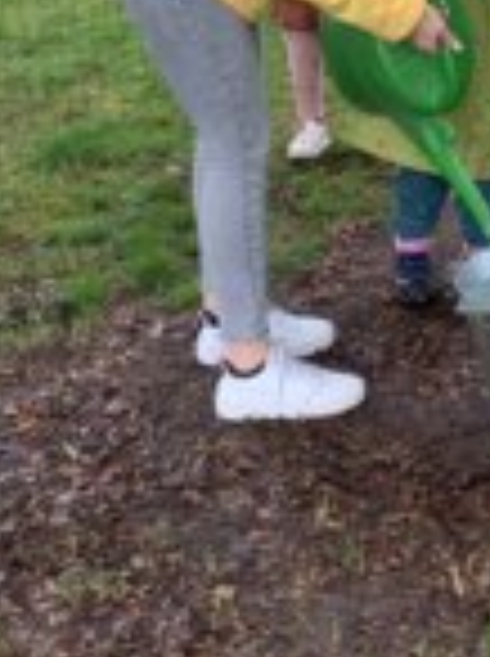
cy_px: 4
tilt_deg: -12.5
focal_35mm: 85
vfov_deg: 22.2
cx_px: 369
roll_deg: +5.1
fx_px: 1609
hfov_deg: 17.2
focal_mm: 3.3
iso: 40
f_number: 2.4
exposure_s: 1/120
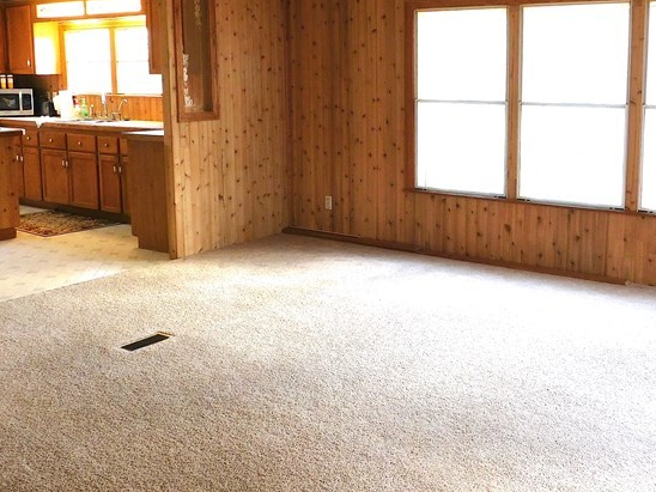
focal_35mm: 43
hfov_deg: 43.7
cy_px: 194
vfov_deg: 33.5
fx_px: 815
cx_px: 384
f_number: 3
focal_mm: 4
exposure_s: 1/30
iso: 160
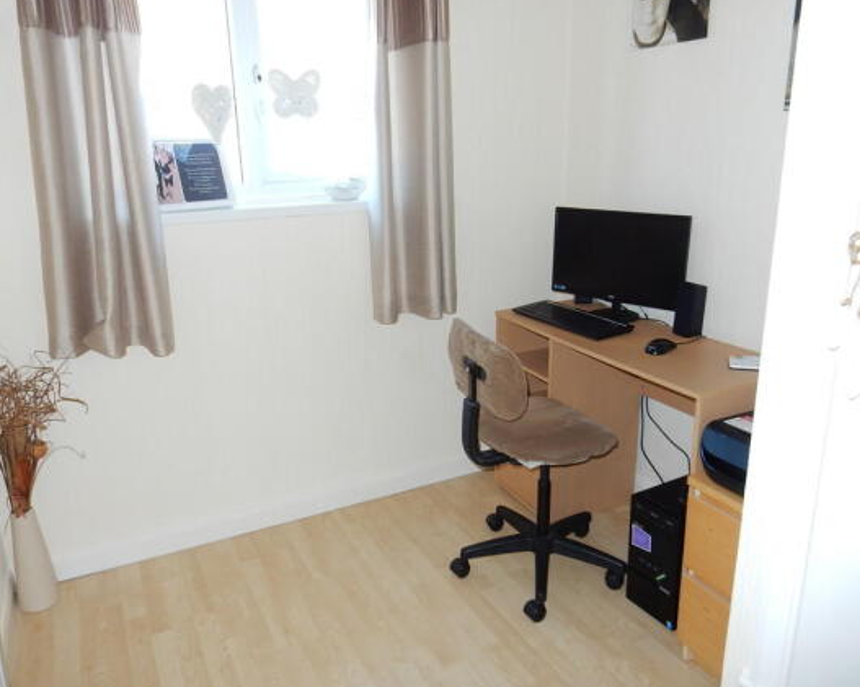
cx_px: 396
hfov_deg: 64.0
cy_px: 337
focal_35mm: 27
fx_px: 687
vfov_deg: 53.1
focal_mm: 4.5
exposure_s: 1/30
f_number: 3.7
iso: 200
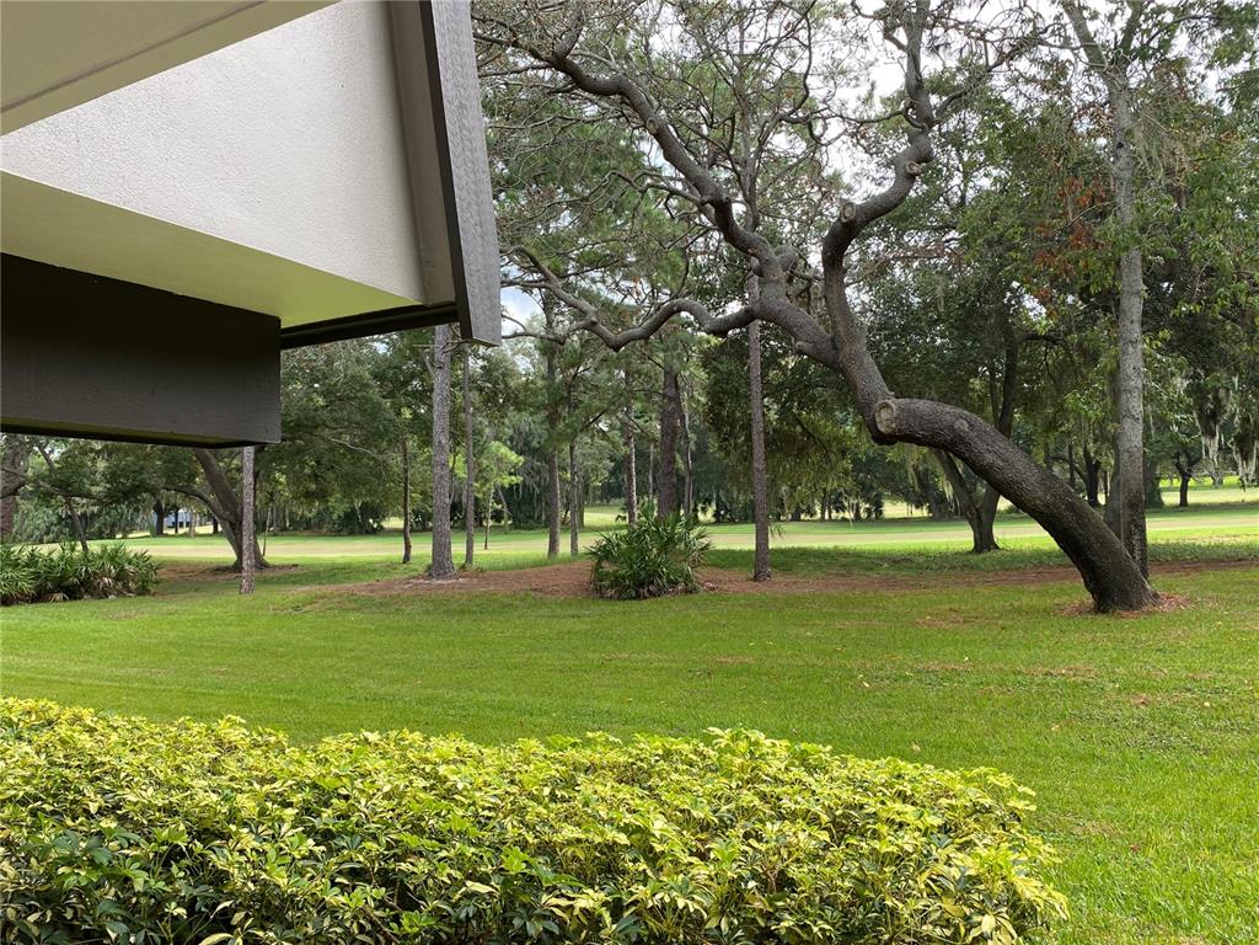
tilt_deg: +2.5
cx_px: 630
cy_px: 472
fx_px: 946
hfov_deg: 67.3
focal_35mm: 26
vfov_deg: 53.1
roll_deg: +1.6
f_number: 1.8
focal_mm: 4.25
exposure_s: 1/175
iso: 32
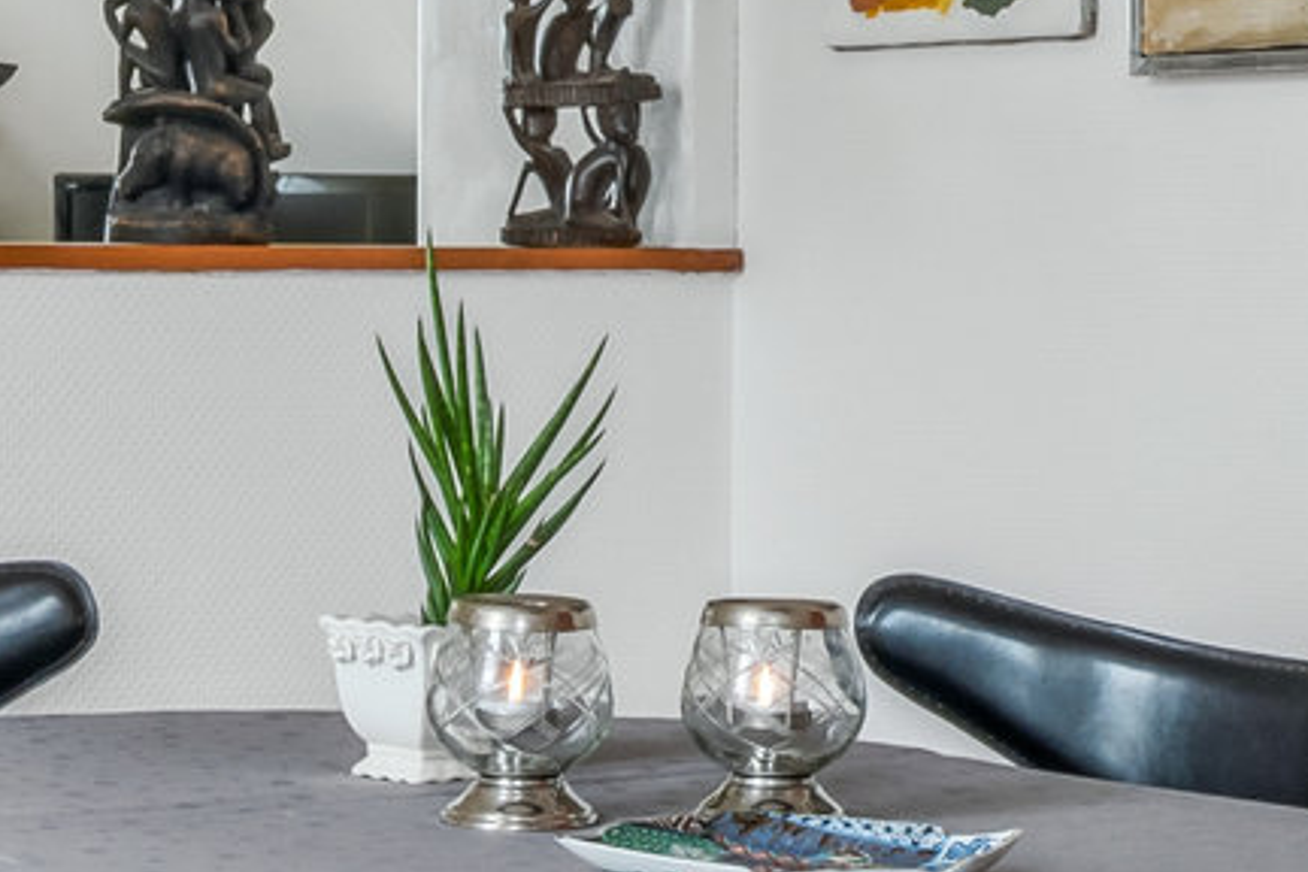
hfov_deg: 15.5
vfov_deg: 10.4
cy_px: 200
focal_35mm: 132
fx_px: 4796
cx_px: 857
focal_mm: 19
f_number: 8
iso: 100
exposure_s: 1/30
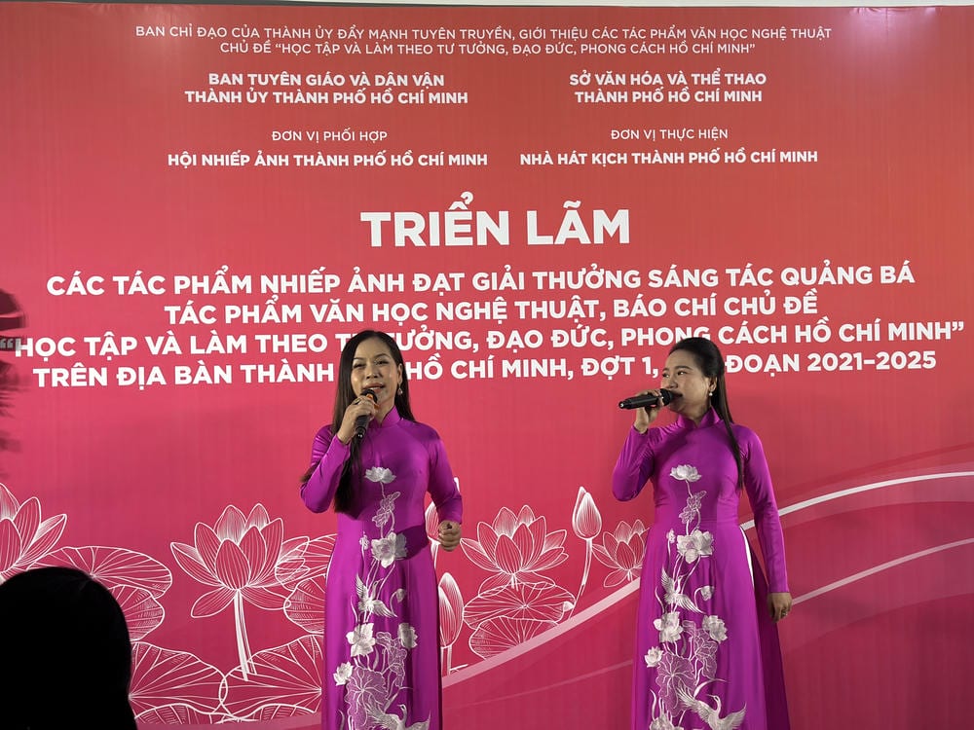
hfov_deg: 39.7
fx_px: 1351
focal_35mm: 48
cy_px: 365
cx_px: 487
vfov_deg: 30.3
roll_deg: +0.8
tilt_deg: +1.6
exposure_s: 1/125
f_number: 1.78
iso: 64
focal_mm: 6.86
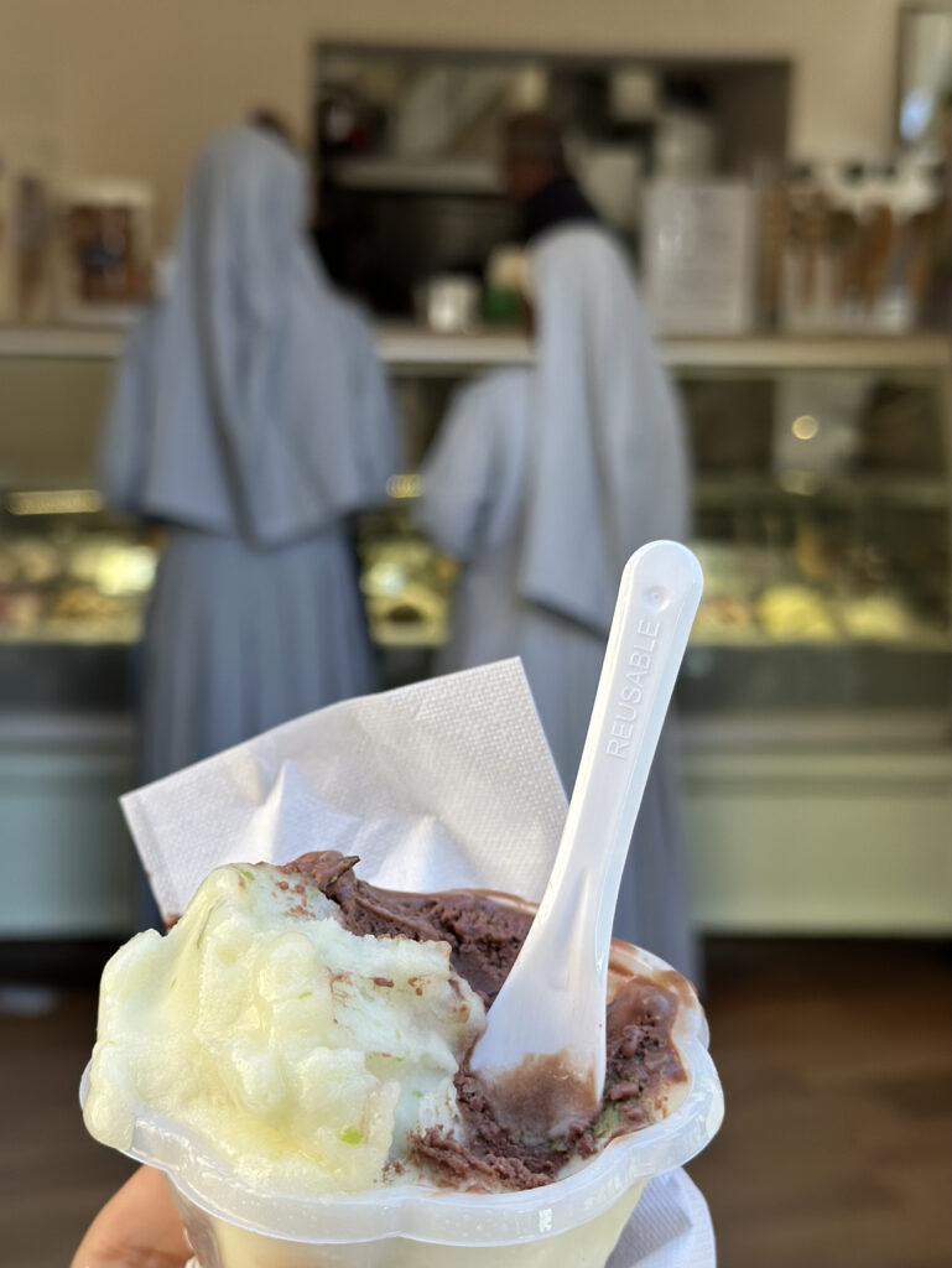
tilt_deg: -11.2
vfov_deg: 39.6
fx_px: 1759
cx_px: 476
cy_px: 634
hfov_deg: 30.3
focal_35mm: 48
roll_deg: +2.3
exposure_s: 1/962
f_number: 1.78
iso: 80
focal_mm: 6.86
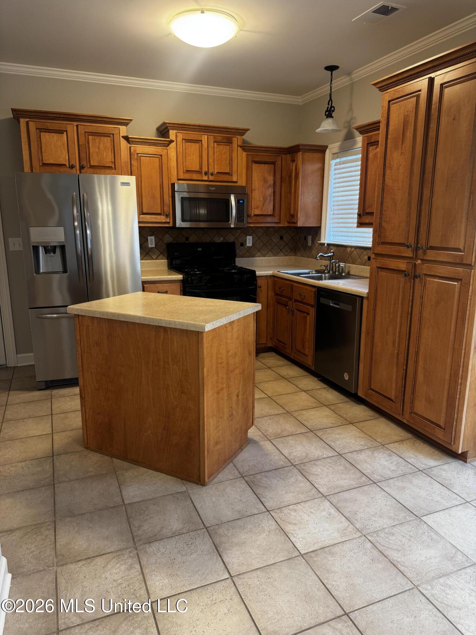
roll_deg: +0.4
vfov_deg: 71.6
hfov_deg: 56.8
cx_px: 238
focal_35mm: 24
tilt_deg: -12.6
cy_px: 318
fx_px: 440
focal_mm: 6.76
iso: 125
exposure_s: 1/60
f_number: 1.78
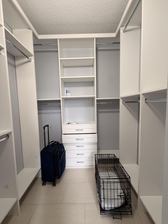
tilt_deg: -2.7
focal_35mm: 14
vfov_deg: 102.1
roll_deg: +1.4
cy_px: 112
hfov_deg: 85.7
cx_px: 84
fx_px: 91
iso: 200
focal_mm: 2.22
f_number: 2.2
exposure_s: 1/60
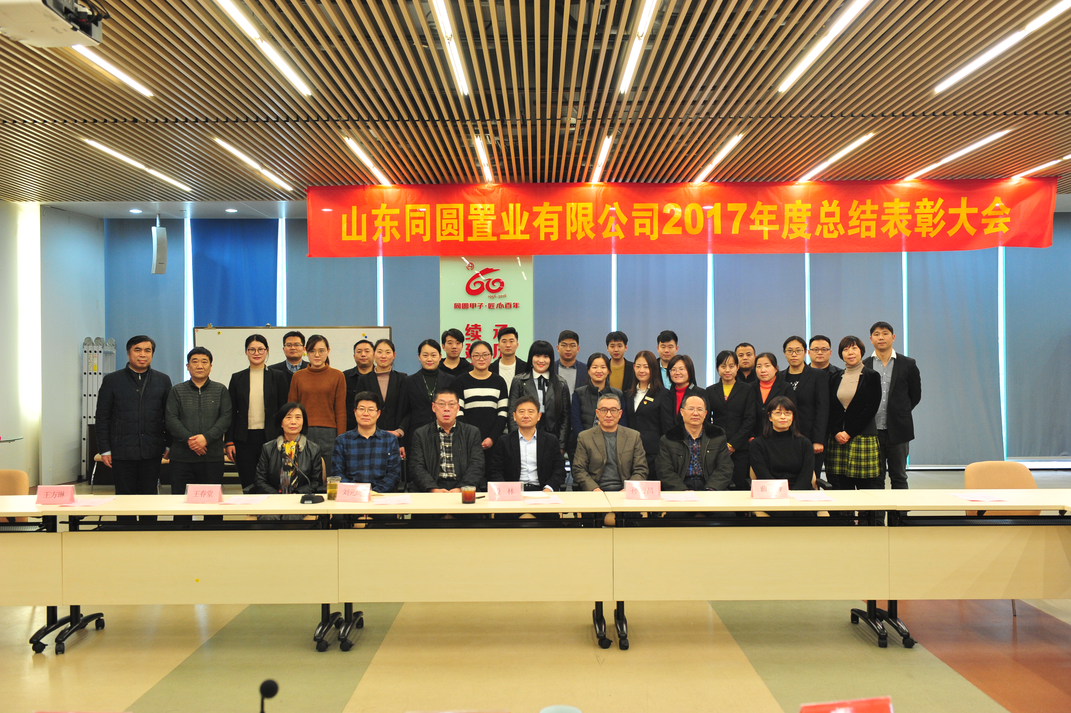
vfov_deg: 41.1
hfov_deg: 58.7
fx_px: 951
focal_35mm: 32
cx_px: 536
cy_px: 356
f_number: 5
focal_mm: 32
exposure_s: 1/50
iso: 1600
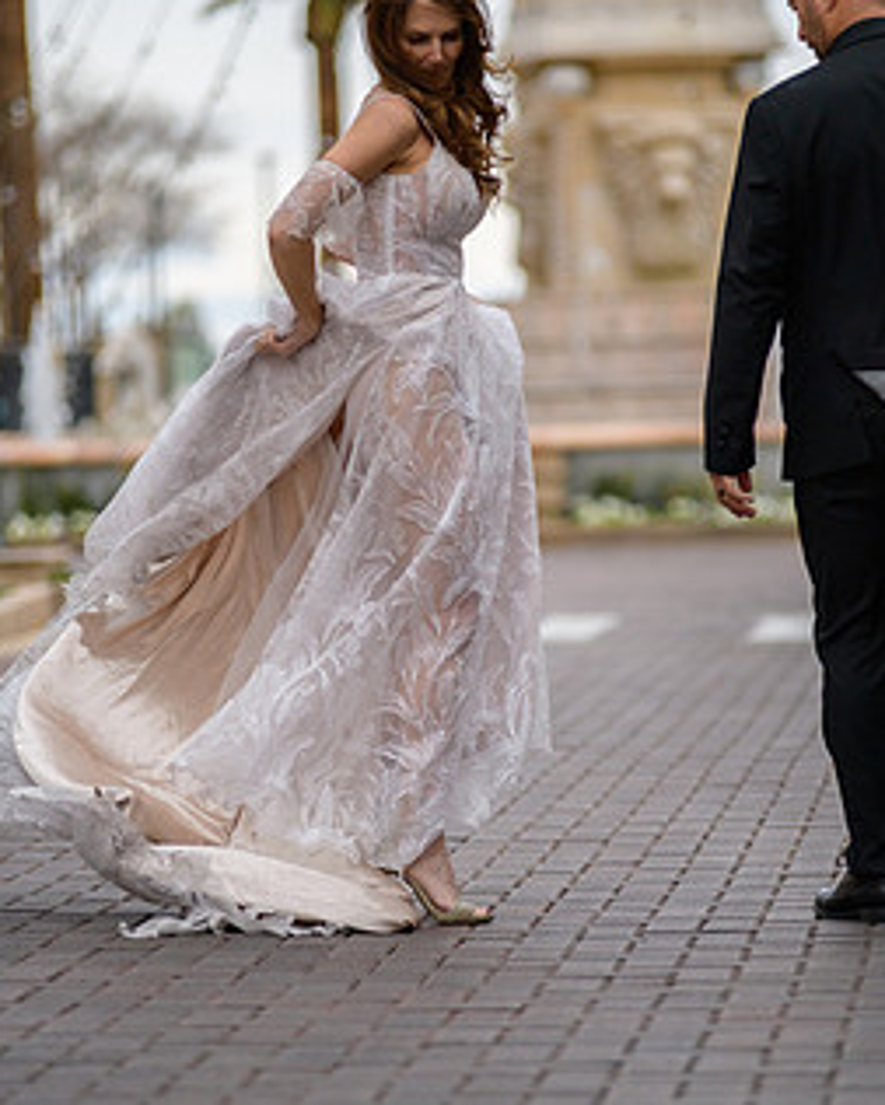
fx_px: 7429
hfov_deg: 6.8
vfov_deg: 8.5
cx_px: 521
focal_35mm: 227
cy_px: 559
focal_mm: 170
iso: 250
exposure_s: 1/3200
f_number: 2.8
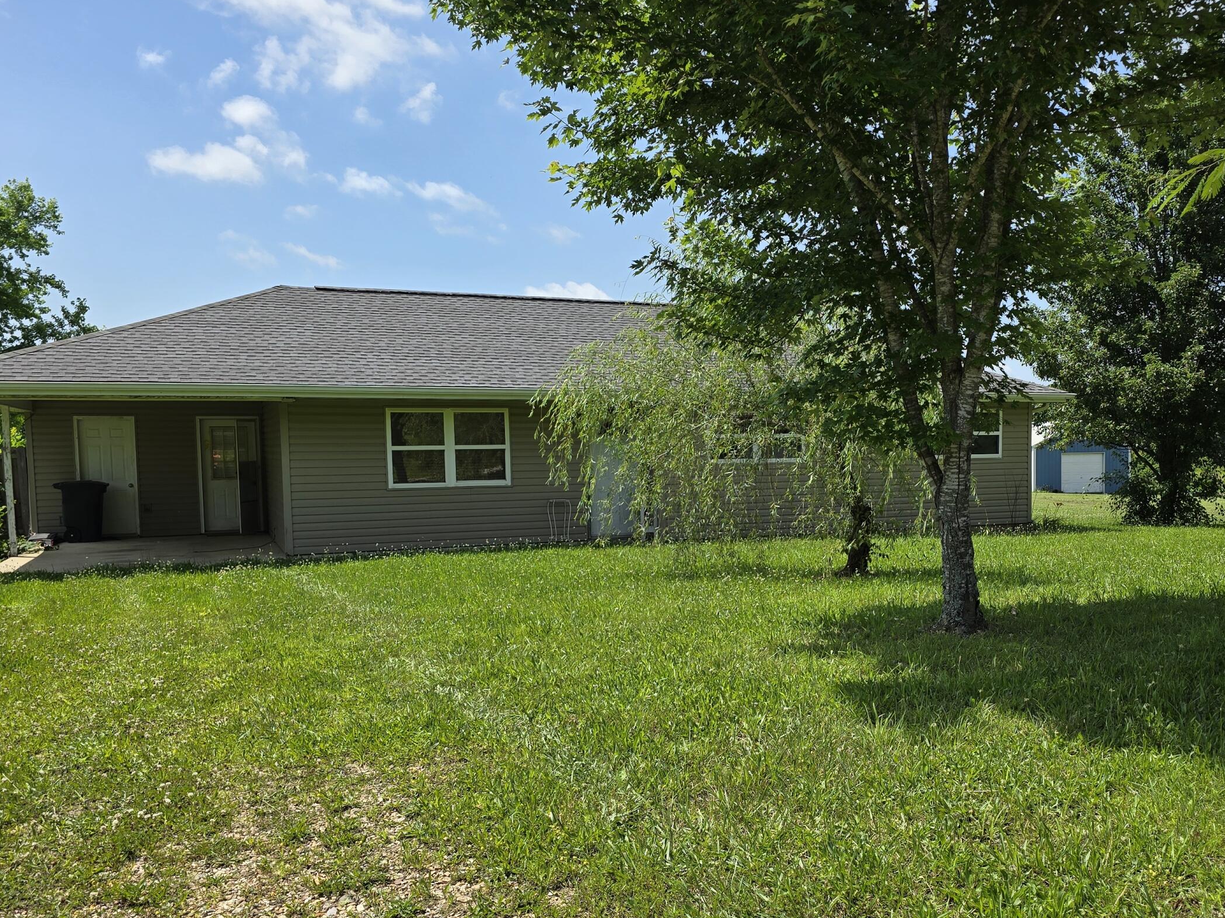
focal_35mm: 33
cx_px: 784
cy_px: 542
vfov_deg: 42.8
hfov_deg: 54.6
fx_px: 1168
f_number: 1.7
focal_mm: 6.3
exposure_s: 1/790
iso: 12
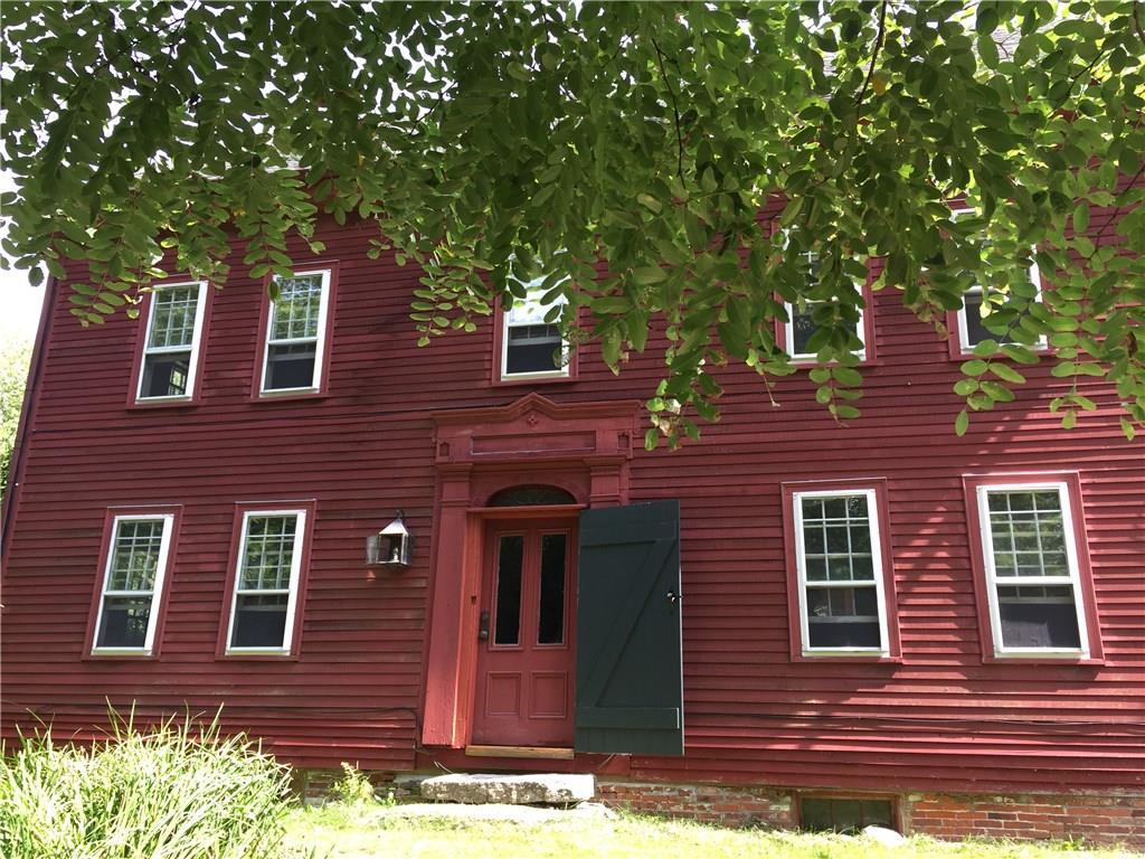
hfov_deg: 61.7
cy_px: 430
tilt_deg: +15.8
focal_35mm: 29
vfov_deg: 48.2
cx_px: 572
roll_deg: -1.2
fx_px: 959
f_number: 2.2
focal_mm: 4.15
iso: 32
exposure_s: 1/138
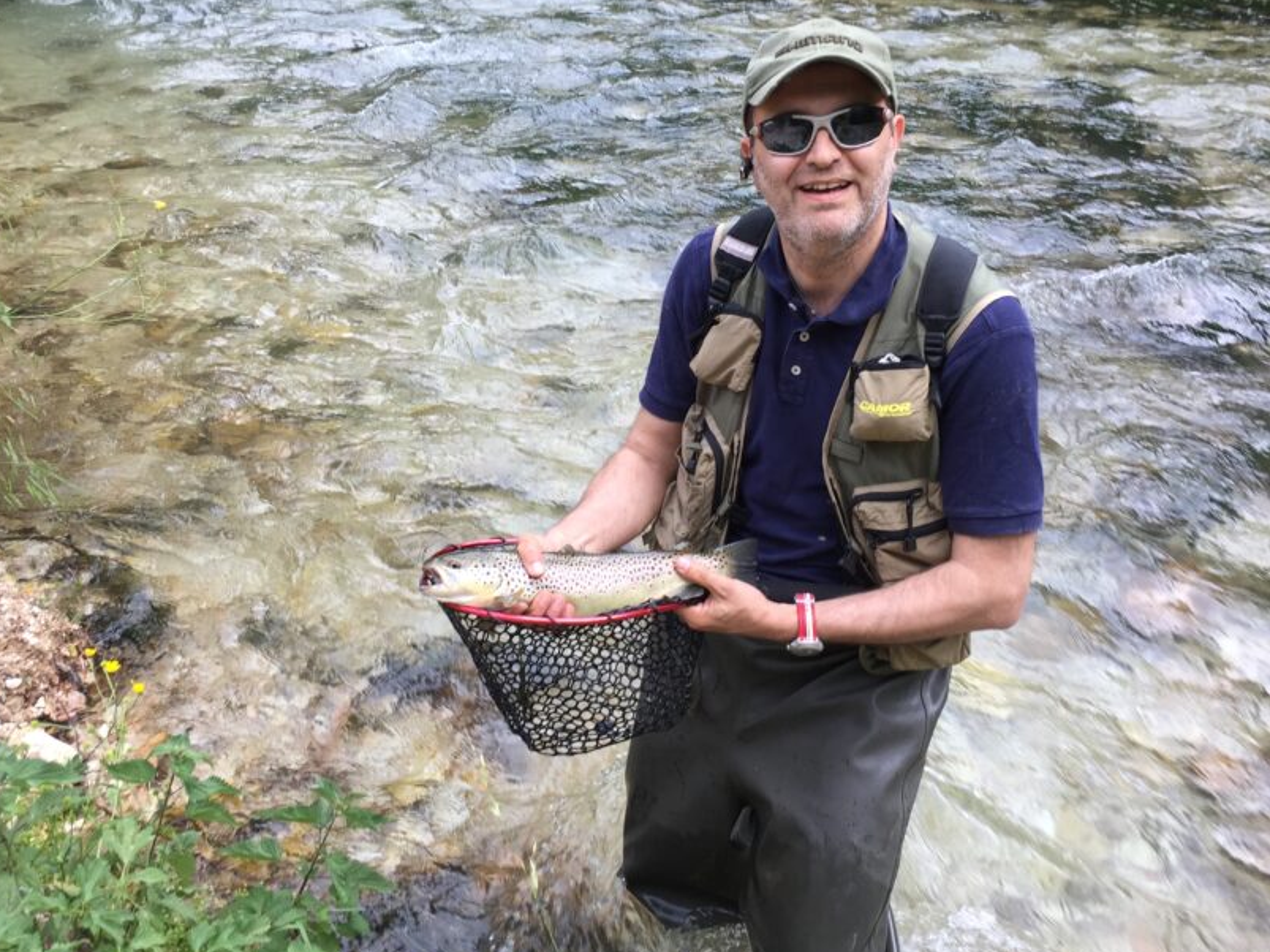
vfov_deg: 38.6
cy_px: 417
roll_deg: +0.4
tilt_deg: -24.1
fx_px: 1357
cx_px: 588
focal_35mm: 37
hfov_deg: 50.1
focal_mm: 4.15
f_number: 2.2
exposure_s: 1/120
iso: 32
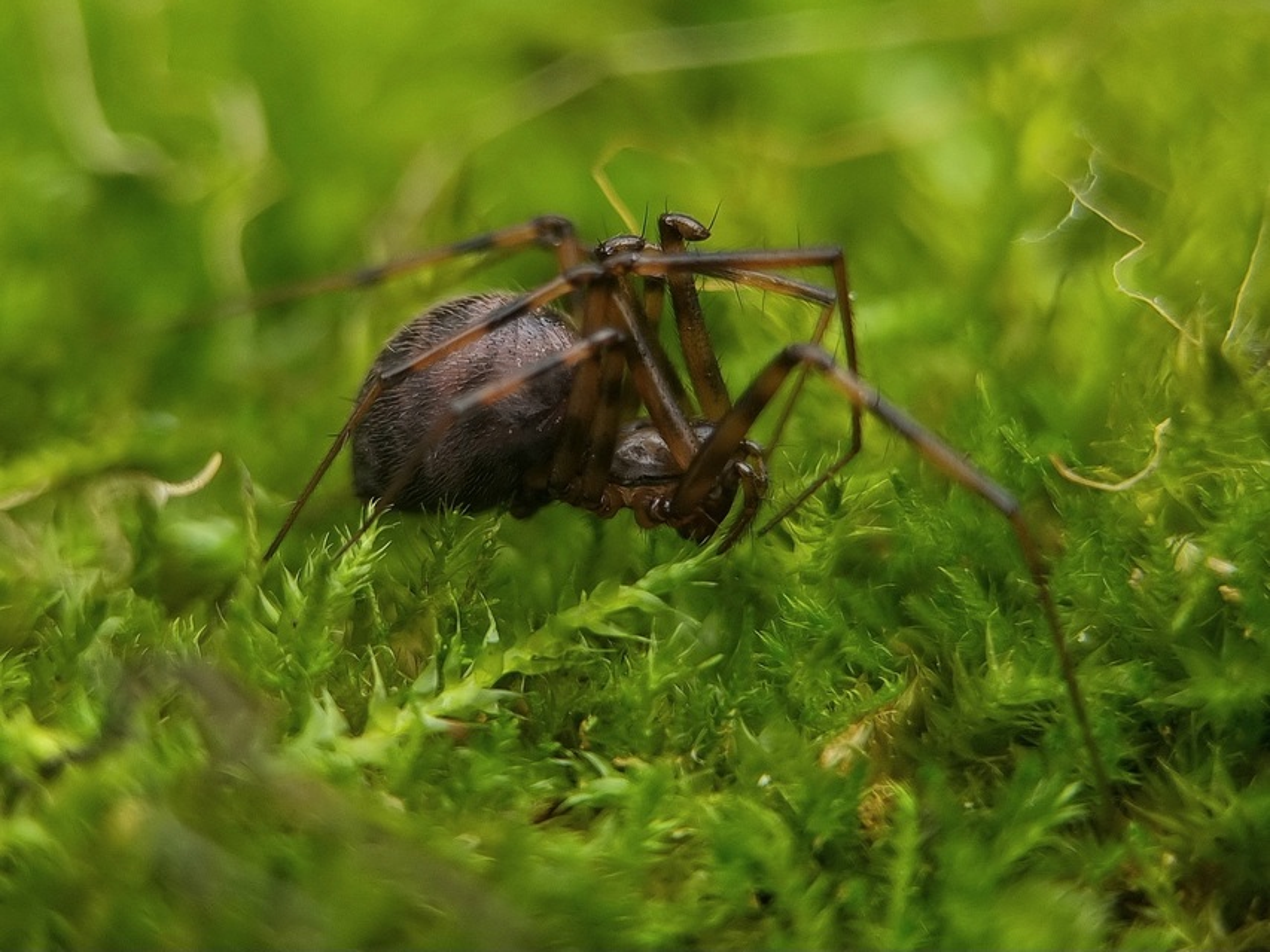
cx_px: 635
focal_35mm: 26
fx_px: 954
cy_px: 476
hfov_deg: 67.3
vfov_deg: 53.1
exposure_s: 1/167
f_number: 1.8
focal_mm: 5.4
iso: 50
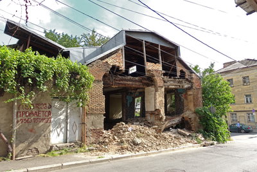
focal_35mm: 24
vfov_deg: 53.2
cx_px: 128
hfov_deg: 73.7
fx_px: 171
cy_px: 86
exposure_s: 1/500
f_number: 3.2
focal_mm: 8.8
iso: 100
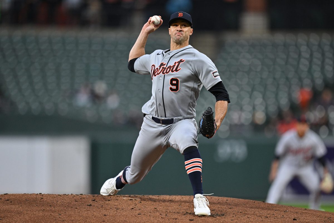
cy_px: 112
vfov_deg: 3.4
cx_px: 167
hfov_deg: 5.2
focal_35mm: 400
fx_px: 3711
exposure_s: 1/2500
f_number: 2.8
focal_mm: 400
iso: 1250
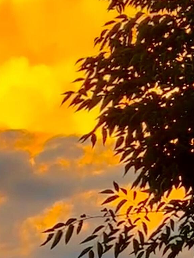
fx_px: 1890
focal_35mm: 253
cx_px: -242
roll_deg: +2.0
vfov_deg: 7.6
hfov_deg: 5.7
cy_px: 488
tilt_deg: +3.3
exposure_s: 1/217
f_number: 1.78
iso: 50
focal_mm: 6.76
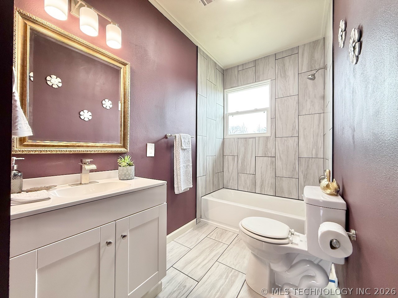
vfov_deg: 85.7
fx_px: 161
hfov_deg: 102.1
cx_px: 199
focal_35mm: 14
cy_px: 149
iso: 400
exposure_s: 1/120
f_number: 2.2
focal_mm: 2.22
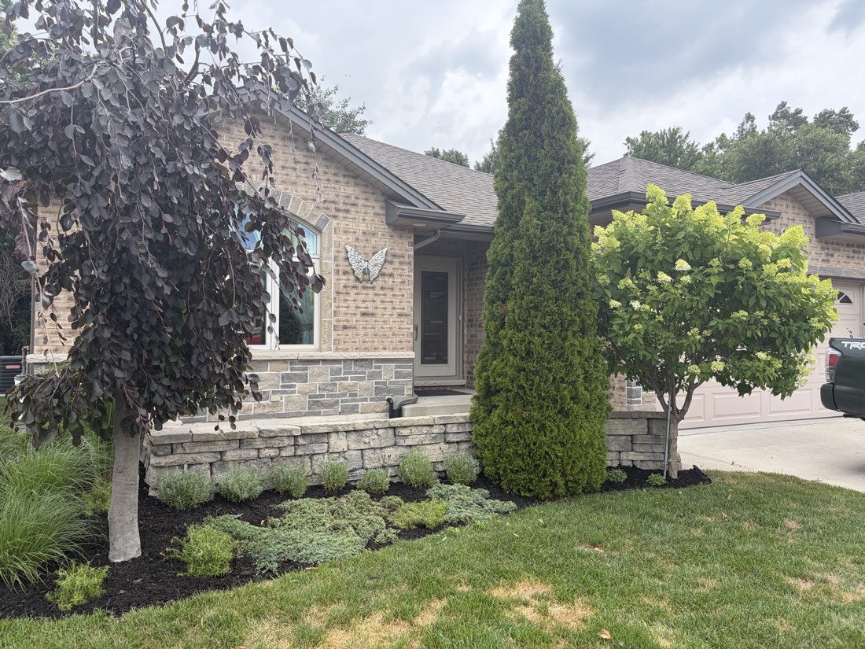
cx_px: 432
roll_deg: -1.2
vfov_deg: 53.1
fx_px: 650
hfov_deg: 67.3
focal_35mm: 26
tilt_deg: +3.3
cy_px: 324
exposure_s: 1/731
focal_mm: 5.96
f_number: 1.6
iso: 64
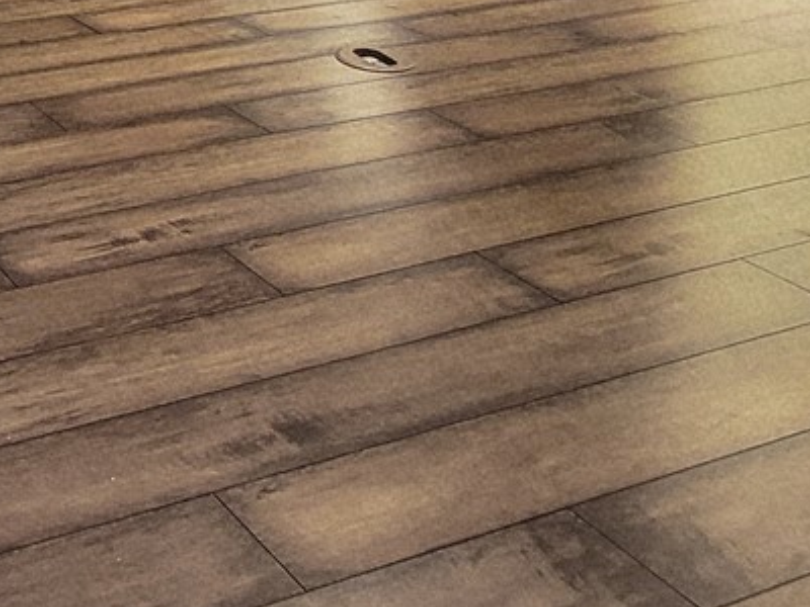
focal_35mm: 52
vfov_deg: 20.2
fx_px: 1217
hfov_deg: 32.4
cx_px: -83
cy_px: -486
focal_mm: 2.2
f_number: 2.2
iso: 160
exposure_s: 1/60
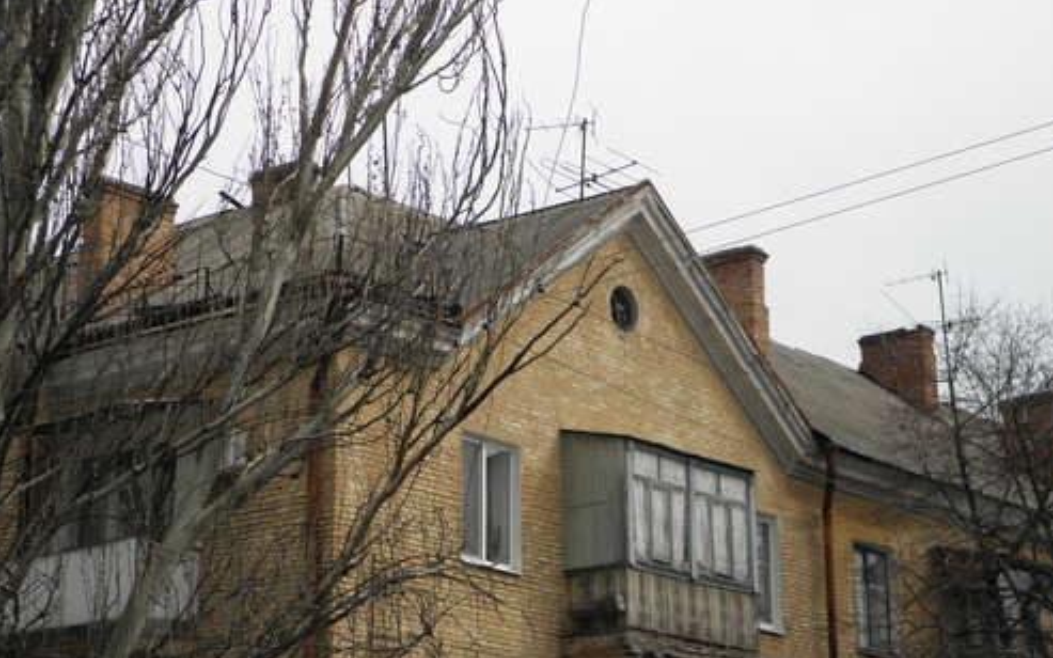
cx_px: 525
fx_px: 2468
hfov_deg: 24.1
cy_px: 345
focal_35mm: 86
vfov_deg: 15.2
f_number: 4.4
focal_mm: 14.3
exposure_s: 1/500
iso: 100
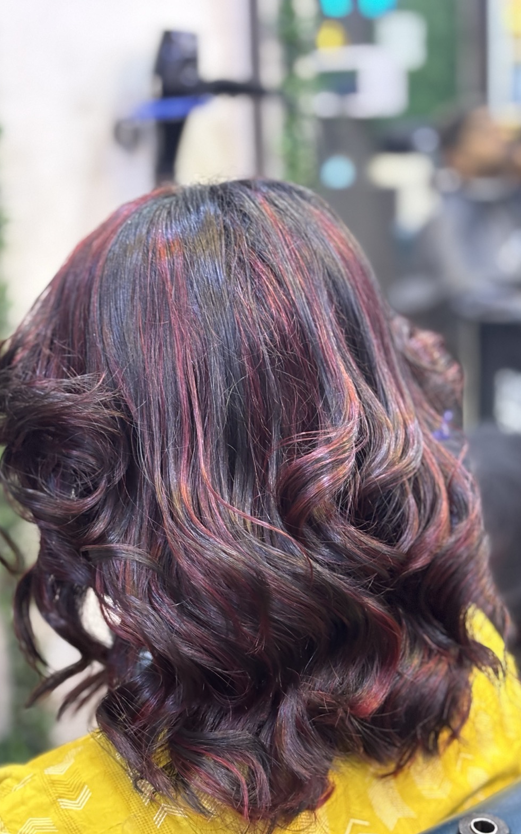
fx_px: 1273
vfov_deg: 36.3
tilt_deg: -15.1
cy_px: 421
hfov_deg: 23.1
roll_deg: +1.5
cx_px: 242
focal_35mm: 56
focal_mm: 5.96
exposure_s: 1/20
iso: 400
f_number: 1.6
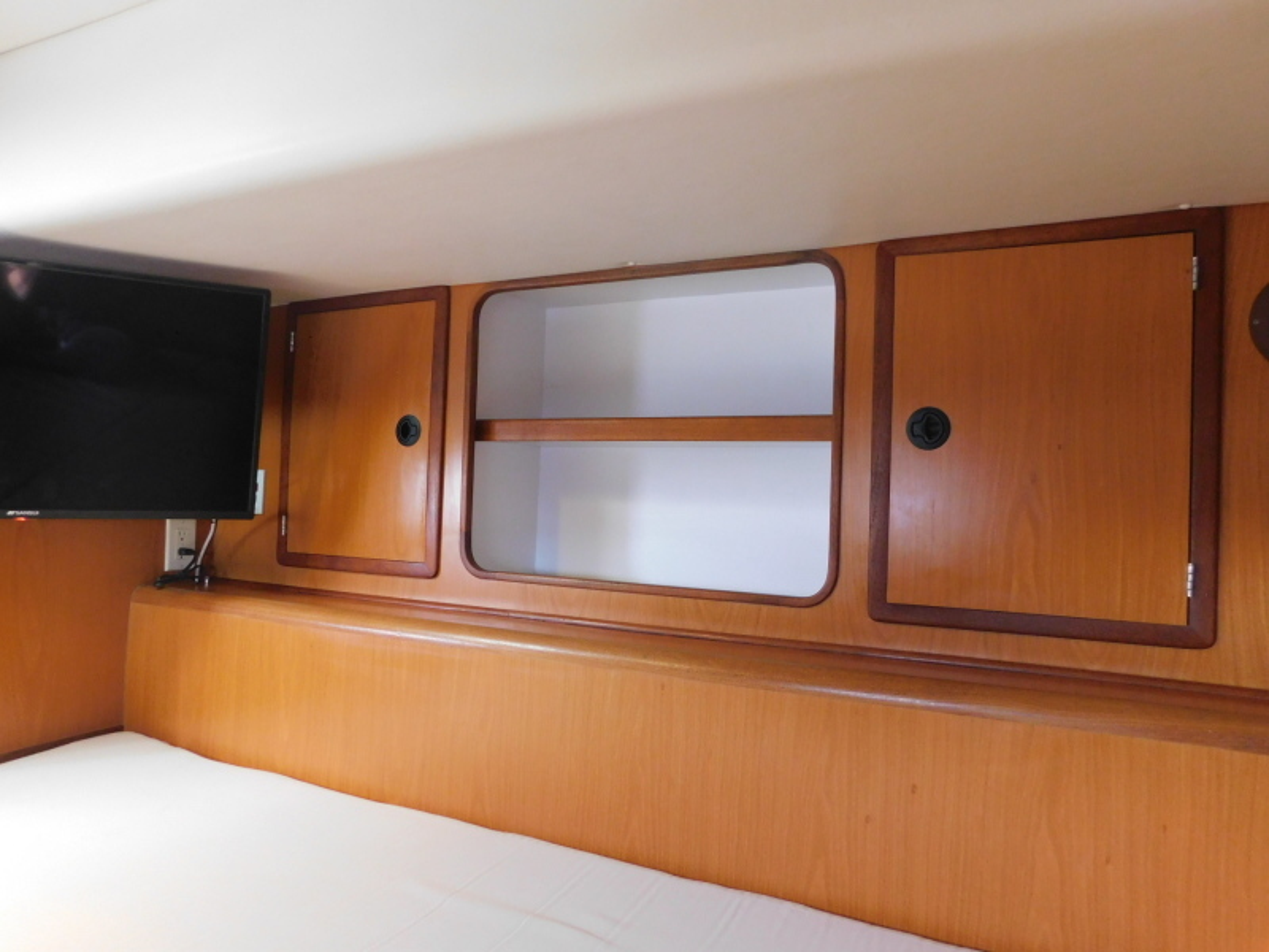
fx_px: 880
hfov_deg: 71.6
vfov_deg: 56.8
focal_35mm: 24
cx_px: 634
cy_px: 476
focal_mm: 4.1
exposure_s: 1/15
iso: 400
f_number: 3
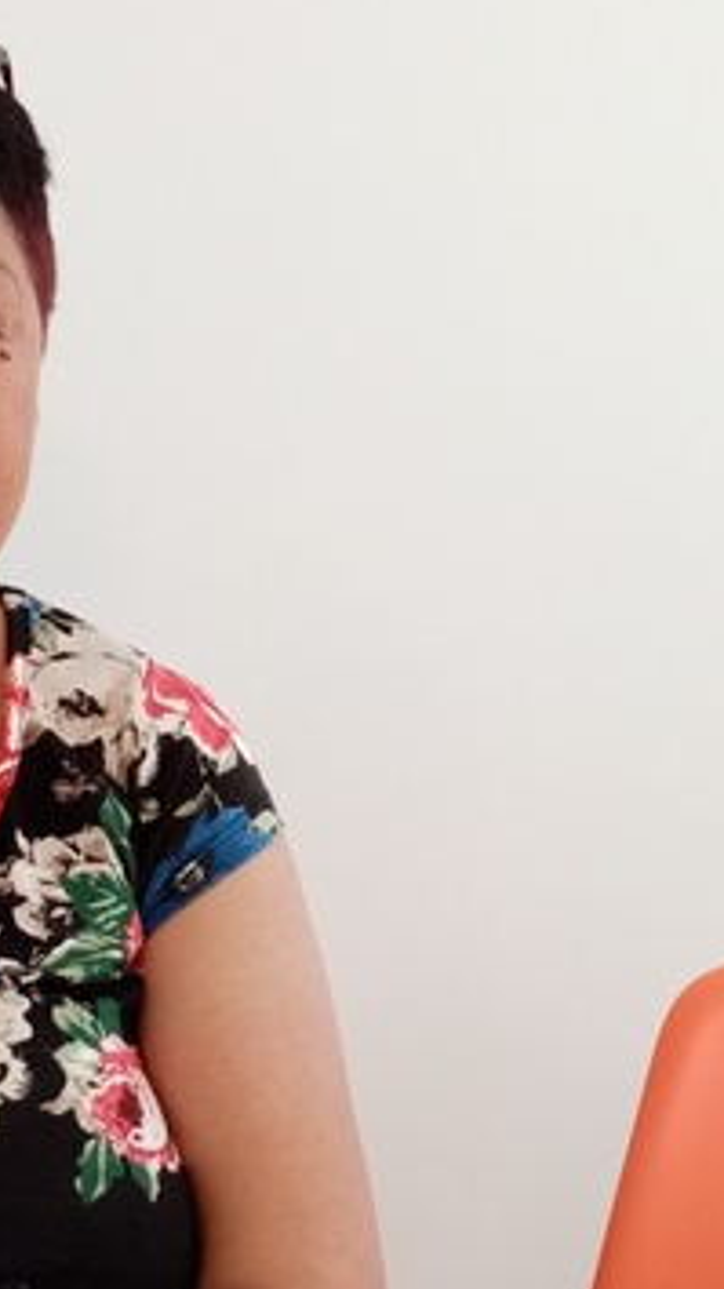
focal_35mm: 64
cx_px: 156
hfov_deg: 18.7
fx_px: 2185
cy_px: 721
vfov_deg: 32.8
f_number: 1.8
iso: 429
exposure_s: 1/33.3
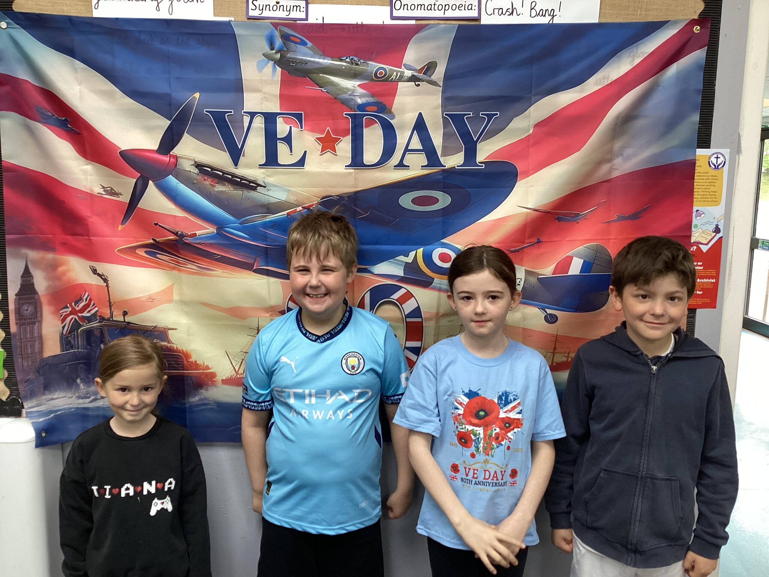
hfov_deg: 58.4
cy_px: 288
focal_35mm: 31
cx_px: 384
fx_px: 689
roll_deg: -0.3
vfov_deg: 45.4
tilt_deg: -9.4
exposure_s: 1/50
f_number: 2.4
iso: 100
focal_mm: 3.3
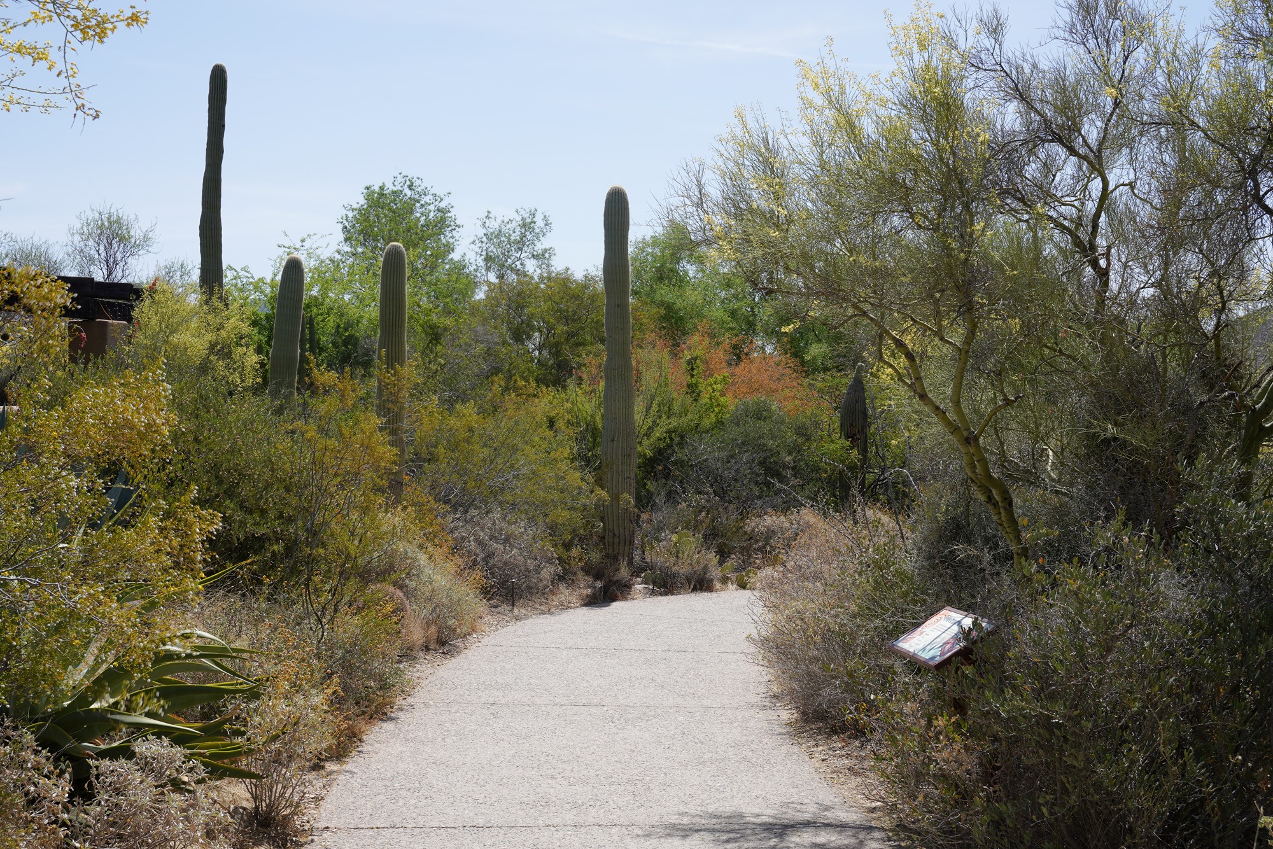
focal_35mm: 47
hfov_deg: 41.9
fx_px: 1662
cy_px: 424
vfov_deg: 28.7
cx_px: 636
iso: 100
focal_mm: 47
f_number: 16
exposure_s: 1/100
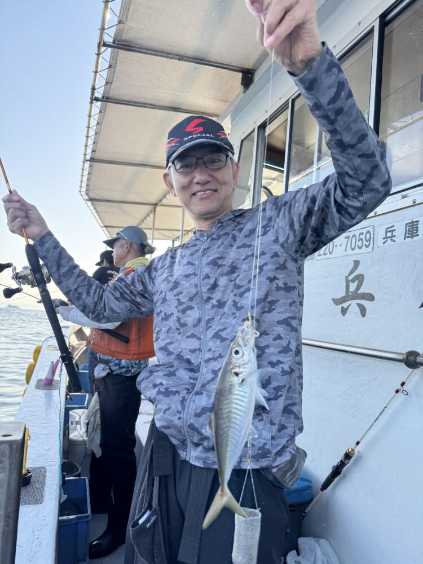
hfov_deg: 56.8
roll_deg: -5.9
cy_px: 282
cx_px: 212
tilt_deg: +5.0
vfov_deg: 71.6
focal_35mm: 24
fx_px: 391
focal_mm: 6.76
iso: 80
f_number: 1.78
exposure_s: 1/1010
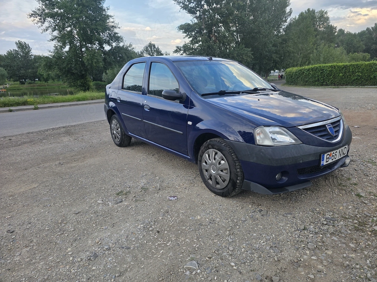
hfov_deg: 73.9
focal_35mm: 23
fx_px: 250
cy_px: 141
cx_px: 188
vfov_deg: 58.9
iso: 50
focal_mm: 6.3
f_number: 1.7
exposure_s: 1/359
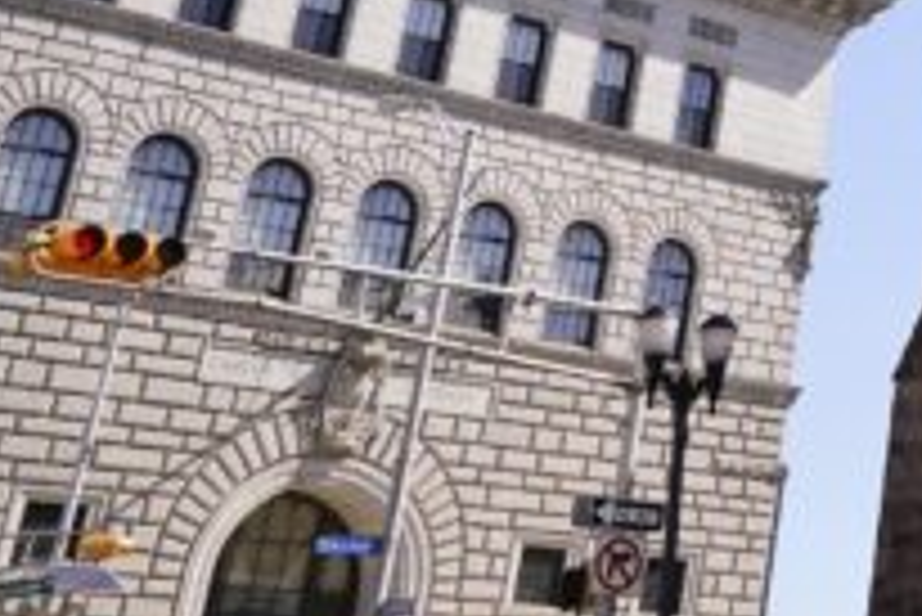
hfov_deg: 17.9
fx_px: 2307
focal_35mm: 90
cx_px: 1678
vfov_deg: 14.2
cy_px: -315
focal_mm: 24
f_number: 10
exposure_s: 1/400
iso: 320
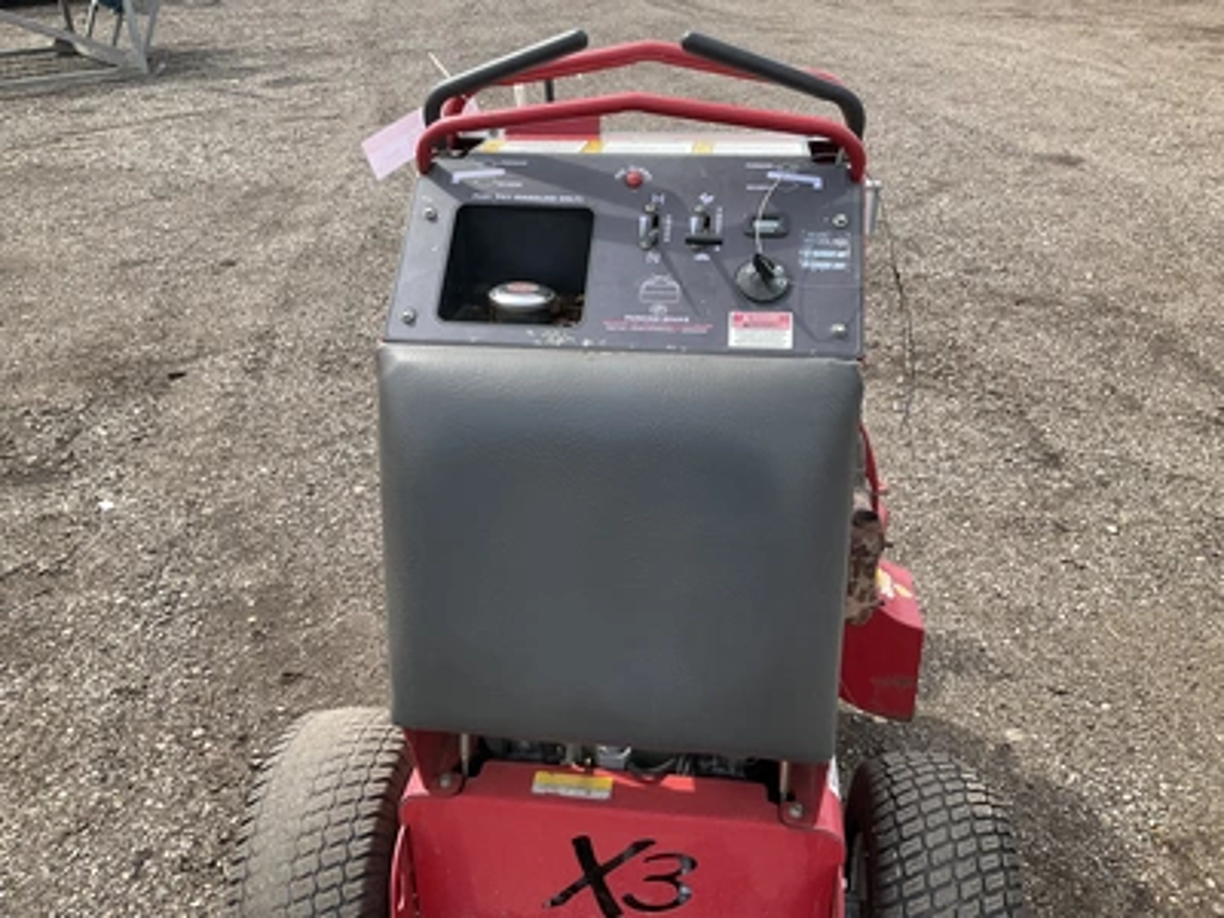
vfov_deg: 48.2
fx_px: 1025
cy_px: 459
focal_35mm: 29
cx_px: 612
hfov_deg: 61.7
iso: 25
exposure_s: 1/620
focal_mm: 3
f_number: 1.8
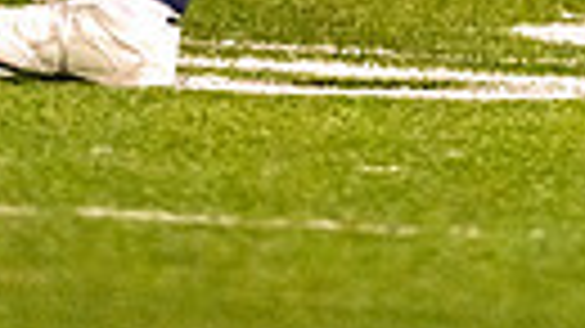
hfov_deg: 1.0
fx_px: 33631
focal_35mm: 2169
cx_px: 392
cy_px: -647
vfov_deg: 0.6
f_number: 6.3
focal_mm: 600
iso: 16000
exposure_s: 1/1600
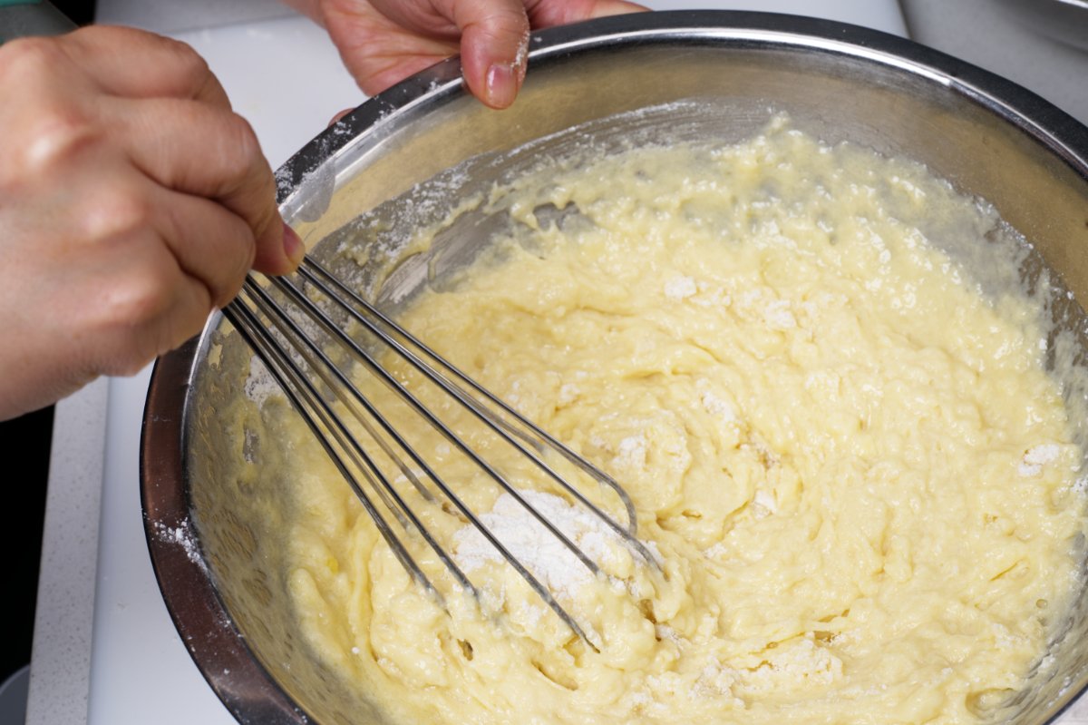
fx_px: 2024
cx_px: 544
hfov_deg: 30.1
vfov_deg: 20.3
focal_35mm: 67
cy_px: 362
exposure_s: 1/160
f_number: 11
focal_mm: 67
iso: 200
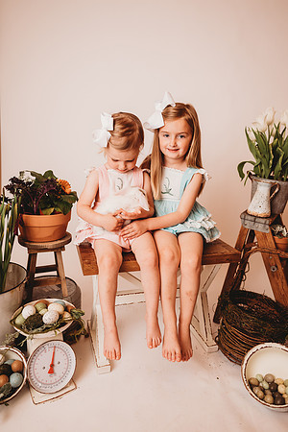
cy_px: 216
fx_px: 288
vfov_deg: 73.7
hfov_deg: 53.1
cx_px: 144
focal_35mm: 24
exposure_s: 1/160
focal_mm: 24
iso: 160
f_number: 2.5
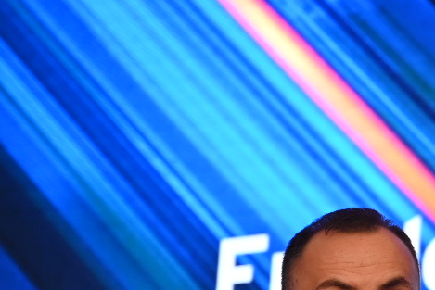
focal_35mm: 214
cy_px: 353
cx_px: 695
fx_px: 2586
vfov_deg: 6.4
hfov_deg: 9.3
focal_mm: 62
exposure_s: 1/160
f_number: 2.8
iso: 320
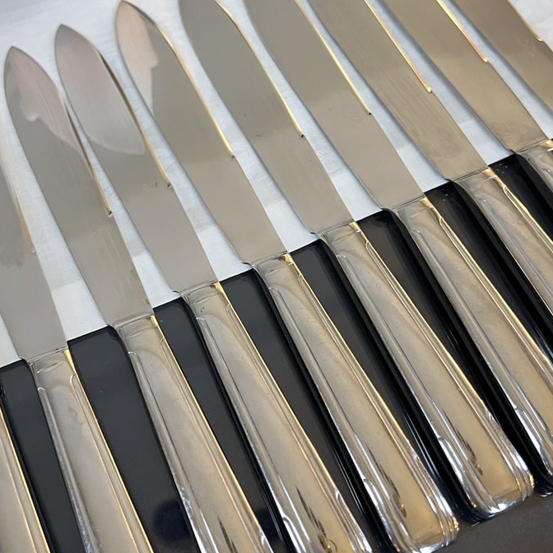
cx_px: 255
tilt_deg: -60.4
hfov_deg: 47.2
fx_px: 633
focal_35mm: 35
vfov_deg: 47.2
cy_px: 256
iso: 320
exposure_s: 1/50
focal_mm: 5.7
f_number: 1.5
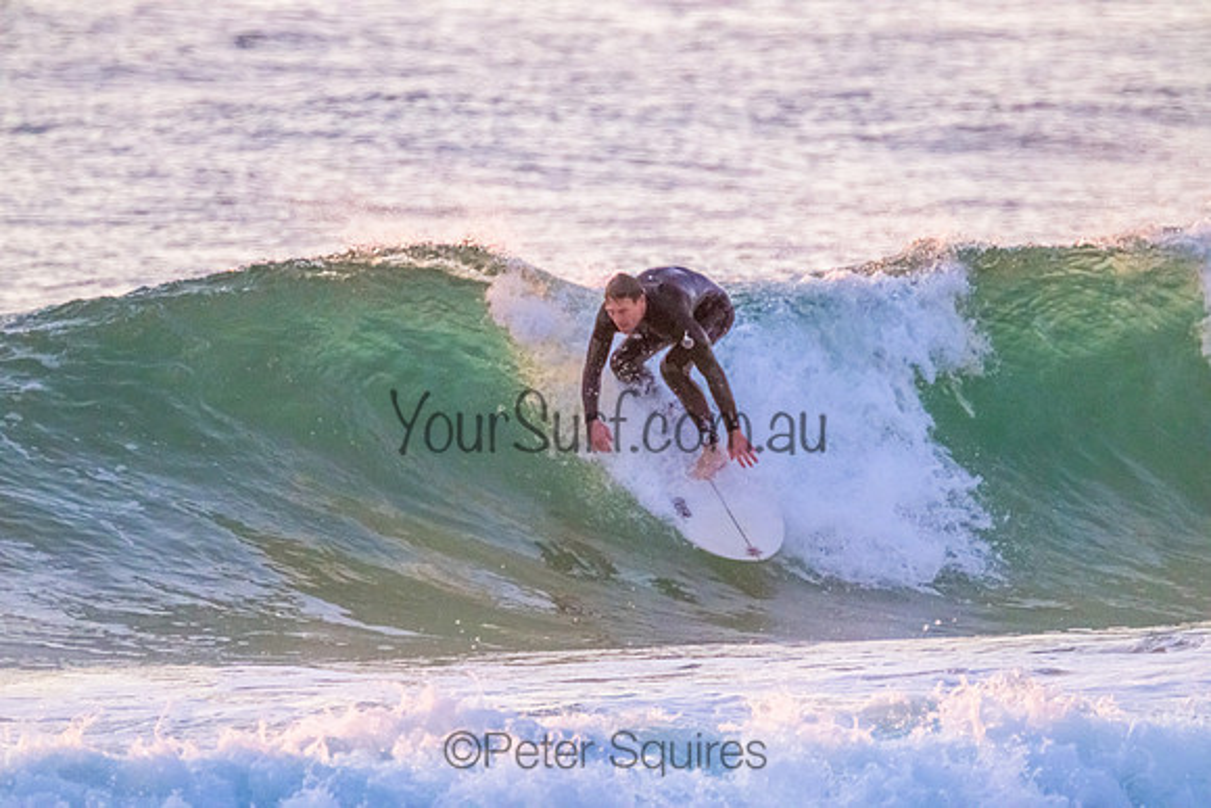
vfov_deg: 1.7
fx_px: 26916
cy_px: 404
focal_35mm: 800
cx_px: 606
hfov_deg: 2.6
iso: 10000
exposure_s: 1/800
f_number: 11
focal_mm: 800
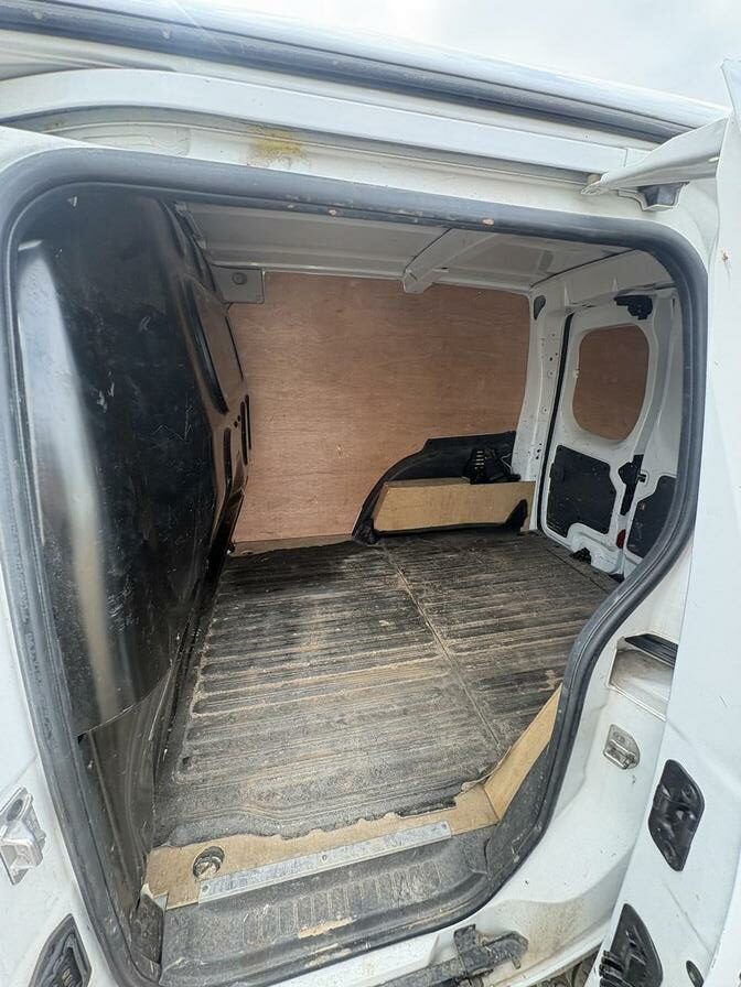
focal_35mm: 14
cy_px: 494
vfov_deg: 102.1
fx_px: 400
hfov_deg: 85.7
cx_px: 370
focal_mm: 2.22
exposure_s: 1/136
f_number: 2.2
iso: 80
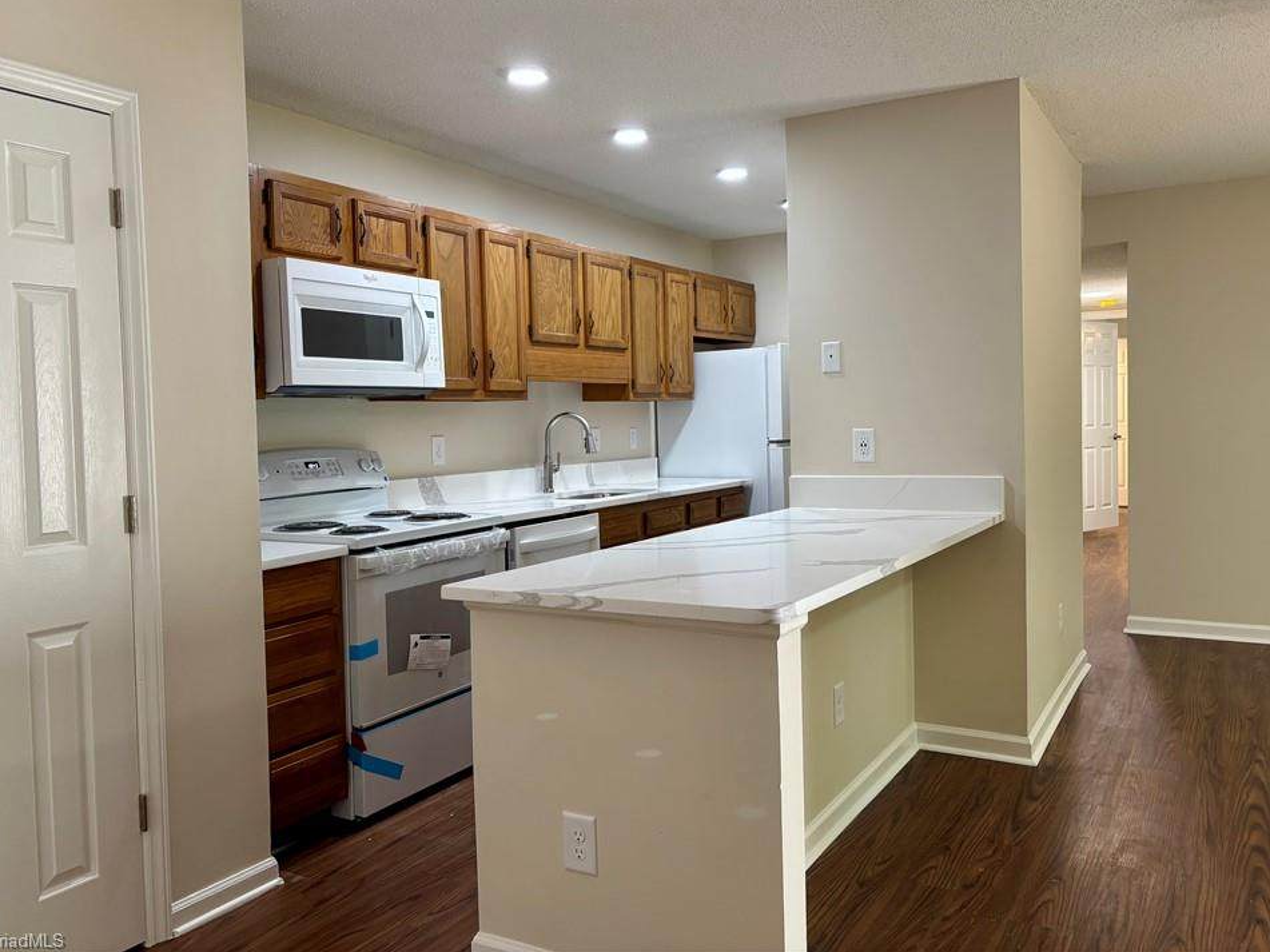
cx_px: 652
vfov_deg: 49.7
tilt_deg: -1.9
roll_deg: +1.5
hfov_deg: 63.4
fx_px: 1027
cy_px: 441
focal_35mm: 28
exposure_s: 1/60
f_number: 1.6
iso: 160
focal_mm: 5.96
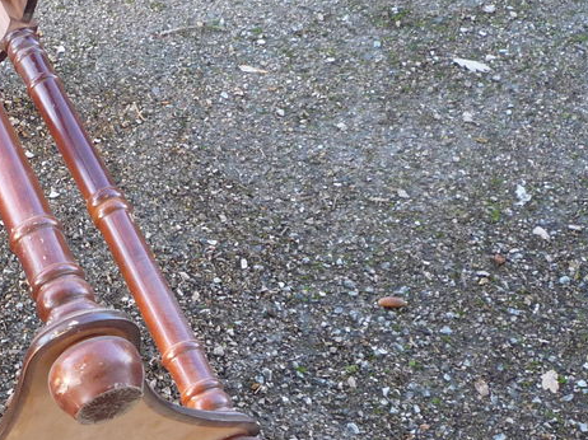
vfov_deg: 22.6
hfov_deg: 28.1
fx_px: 1104
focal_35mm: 65
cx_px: 8
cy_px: 249
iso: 160
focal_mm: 5.2
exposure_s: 1/30
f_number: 3.3
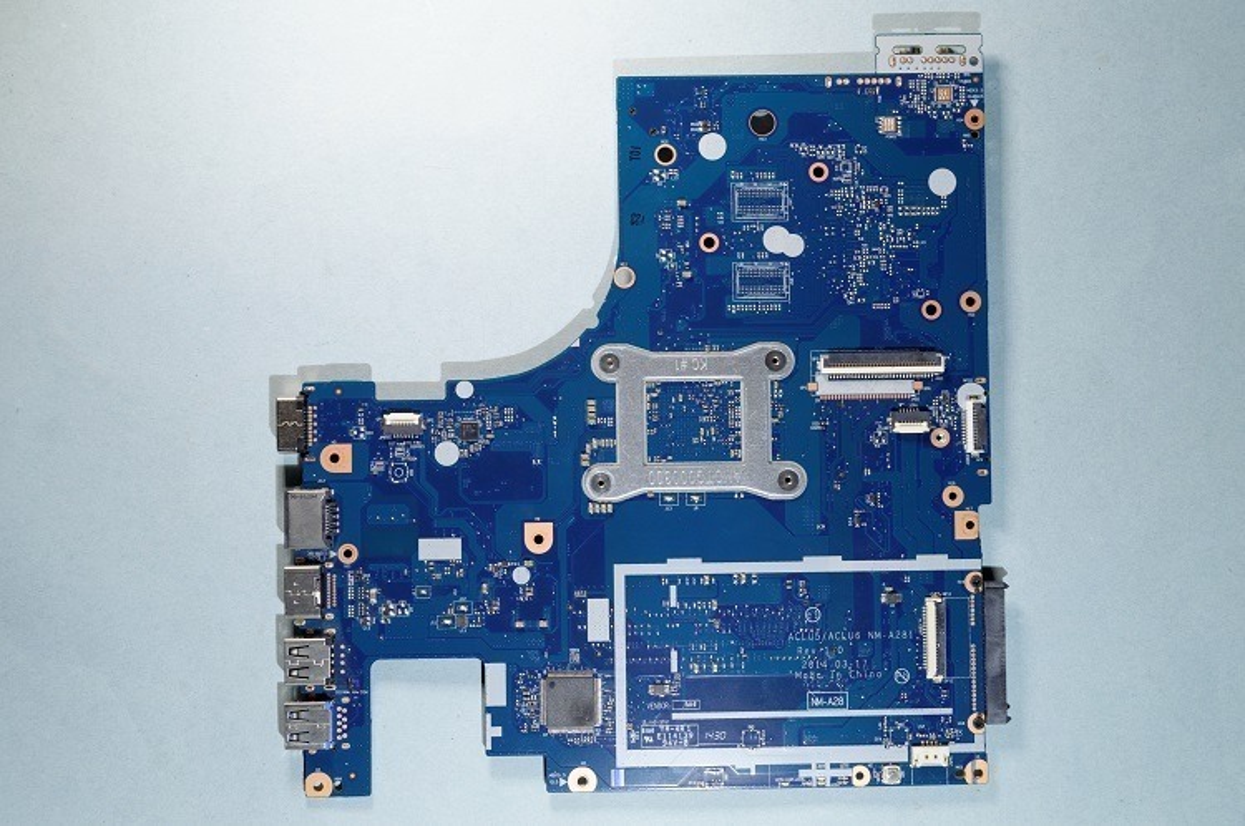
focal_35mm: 38
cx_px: 622
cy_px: 413
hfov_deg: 51.3
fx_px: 1295
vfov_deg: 35.4
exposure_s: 1/5
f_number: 8
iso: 100
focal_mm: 25
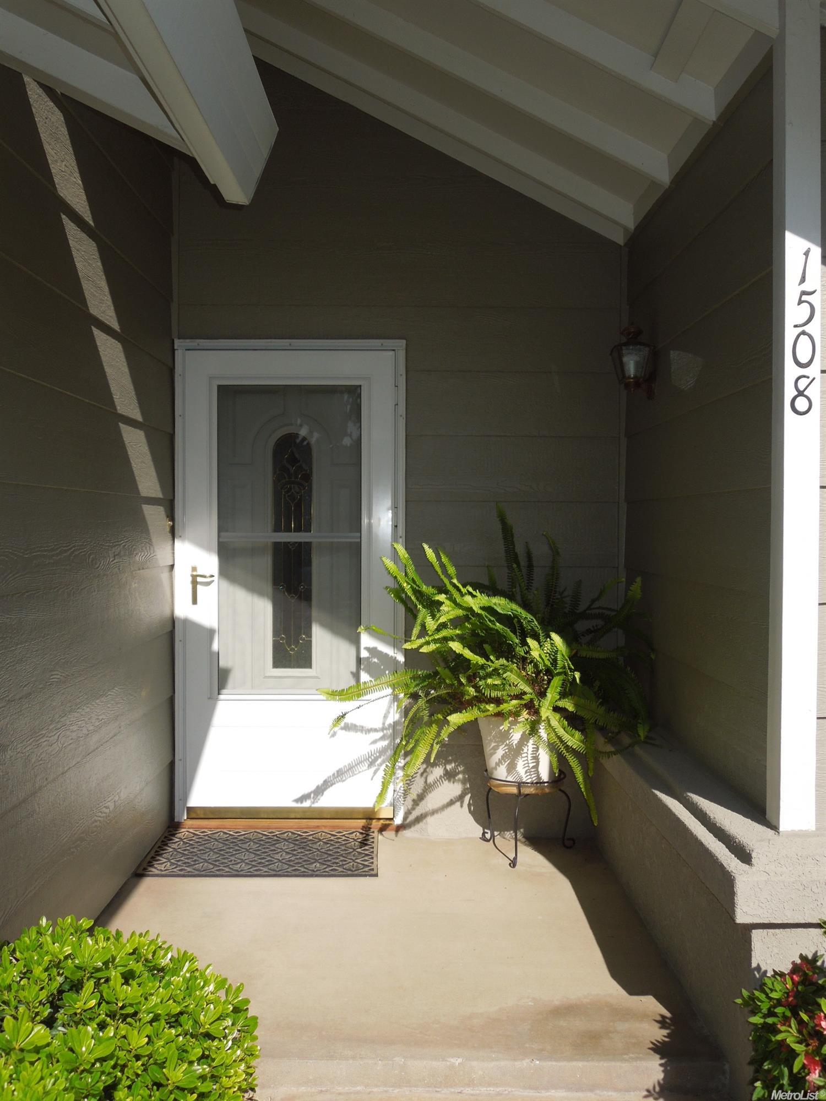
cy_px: 550
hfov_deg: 40.7
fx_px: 1114
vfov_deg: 52.6
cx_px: 413
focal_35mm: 35
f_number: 3.7
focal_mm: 6.3
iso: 100
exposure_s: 1/1000
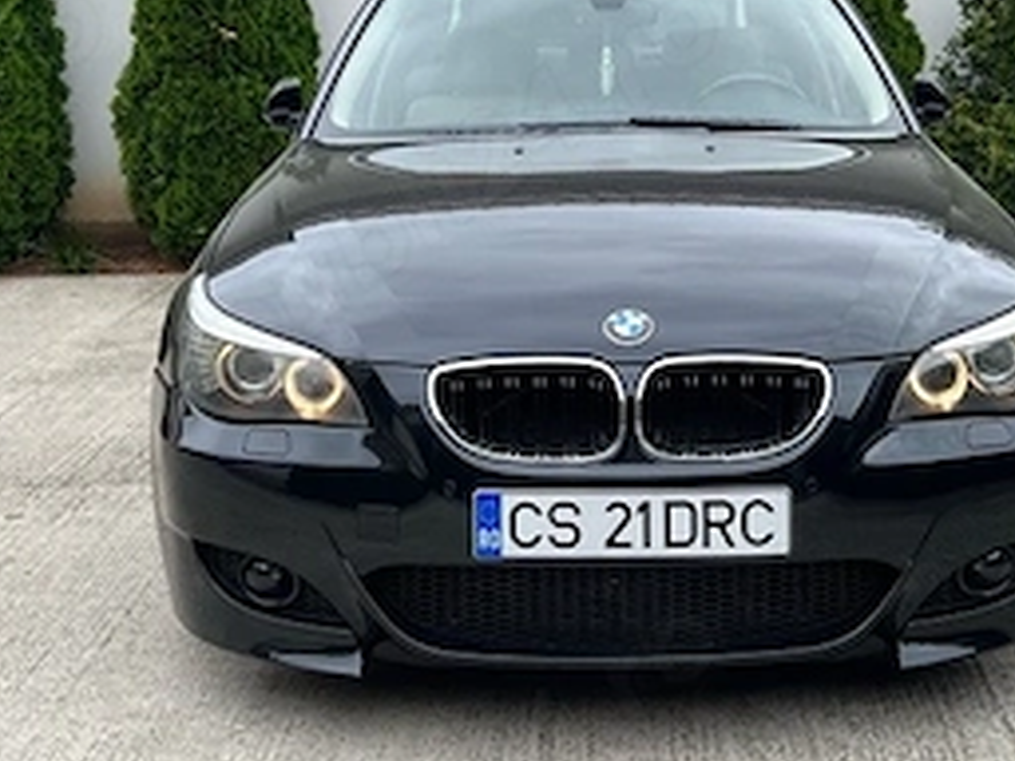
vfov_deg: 23.8
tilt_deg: -7.5
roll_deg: -0.2
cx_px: 619
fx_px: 1789
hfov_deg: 31.6
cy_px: 202
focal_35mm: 61
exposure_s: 1/932
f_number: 1.5
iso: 50
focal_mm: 5.7
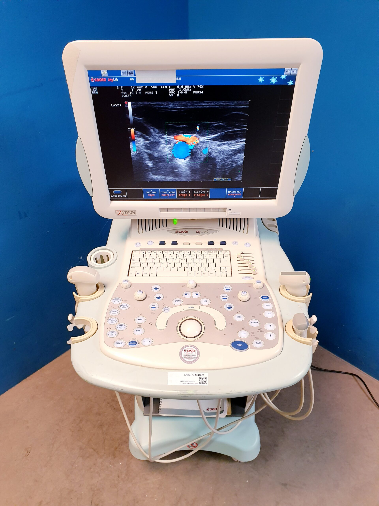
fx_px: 380
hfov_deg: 53.1
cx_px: 190
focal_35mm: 26
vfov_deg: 67.3
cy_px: 253
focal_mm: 4.3
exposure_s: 1/50
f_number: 2.4
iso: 200
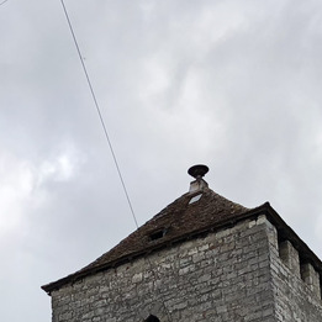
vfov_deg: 14.0
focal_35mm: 114
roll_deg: +1.0
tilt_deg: +17.3
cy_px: 535
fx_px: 1200
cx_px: -31
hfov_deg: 14.9
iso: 20
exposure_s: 1/1091
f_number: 1.8
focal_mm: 4
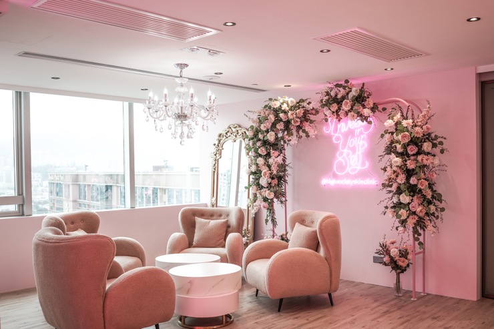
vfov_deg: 37.8
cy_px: 164
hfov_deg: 54.4
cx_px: 247
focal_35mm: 35
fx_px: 480
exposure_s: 1/60
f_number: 3.5
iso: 100
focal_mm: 35
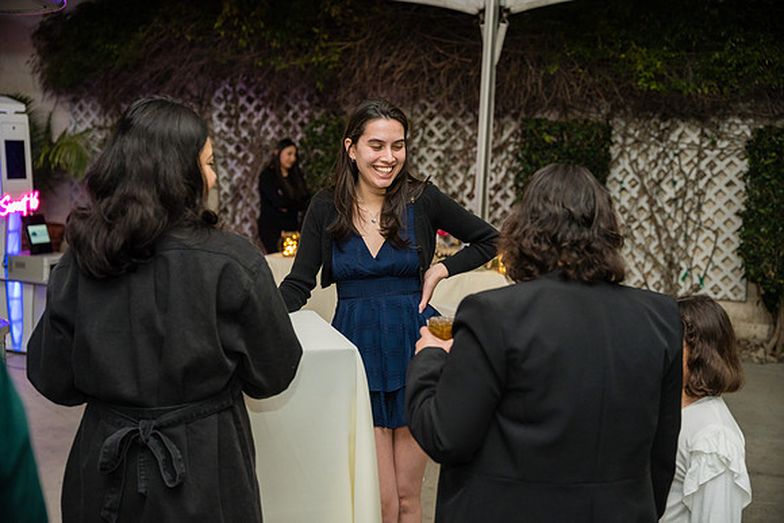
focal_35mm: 49
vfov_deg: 27.7
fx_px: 1061
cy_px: 262
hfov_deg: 40.6
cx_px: 392
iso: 1600
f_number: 2.8
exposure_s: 1/250
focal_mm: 48.7
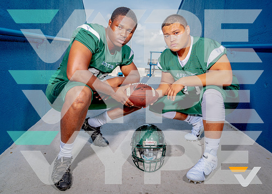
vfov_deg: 48.1
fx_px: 218
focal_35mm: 28
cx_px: 148
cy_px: 98
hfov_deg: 63.9
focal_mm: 24
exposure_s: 1/125
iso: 100
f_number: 9.5
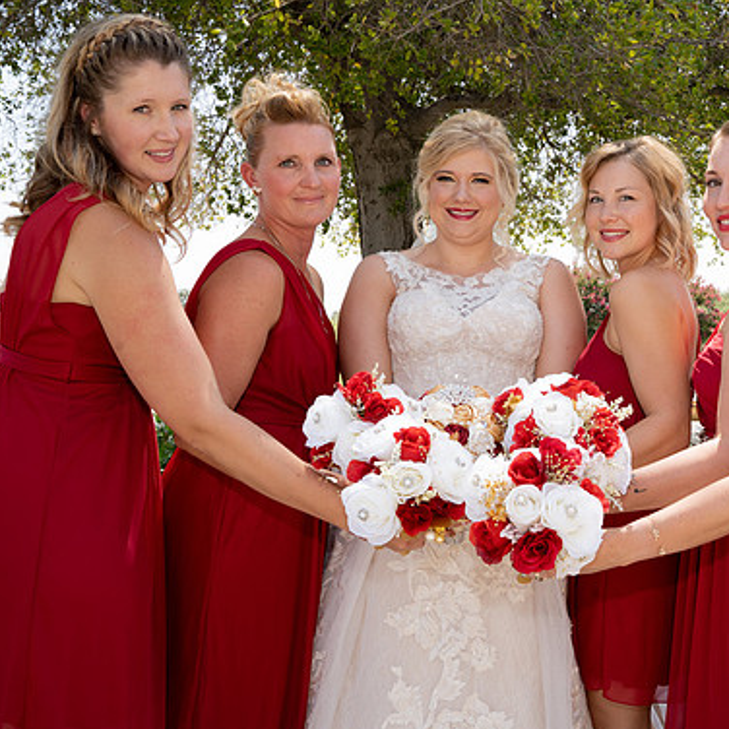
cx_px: 508
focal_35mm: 38
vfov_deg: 43.9
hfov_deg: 43.0
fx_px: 905
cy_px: 373
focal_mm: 29
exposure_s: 1/200
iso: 500
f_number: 10
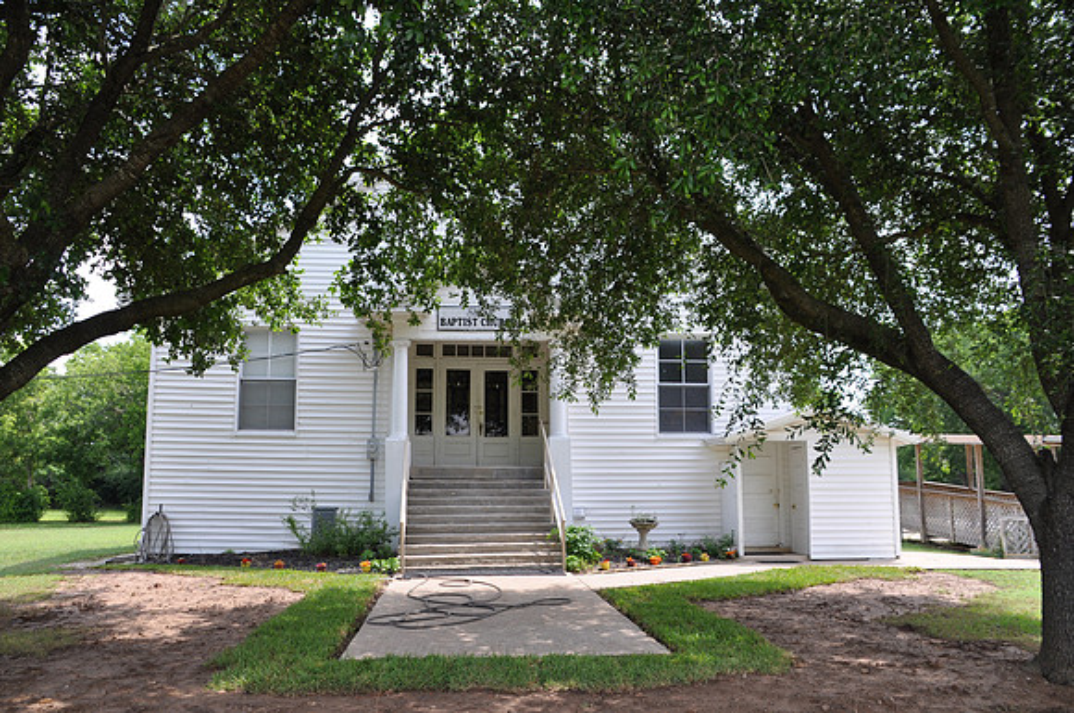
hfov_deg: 62.0
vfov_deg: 43.5
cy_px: 356
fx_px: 894
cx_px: 537
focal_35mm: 30
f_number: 6.3
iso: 200
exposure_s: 1/160
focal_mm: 20
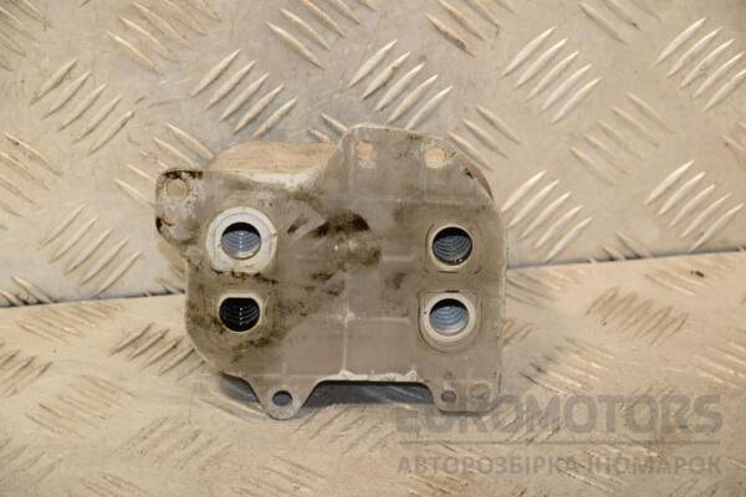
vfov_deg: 8.7
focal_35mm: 158
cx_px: 373
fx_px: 3263
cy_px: 248
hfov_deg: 13.0
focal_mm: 105
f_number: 7.1
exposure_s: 1/160
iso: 800
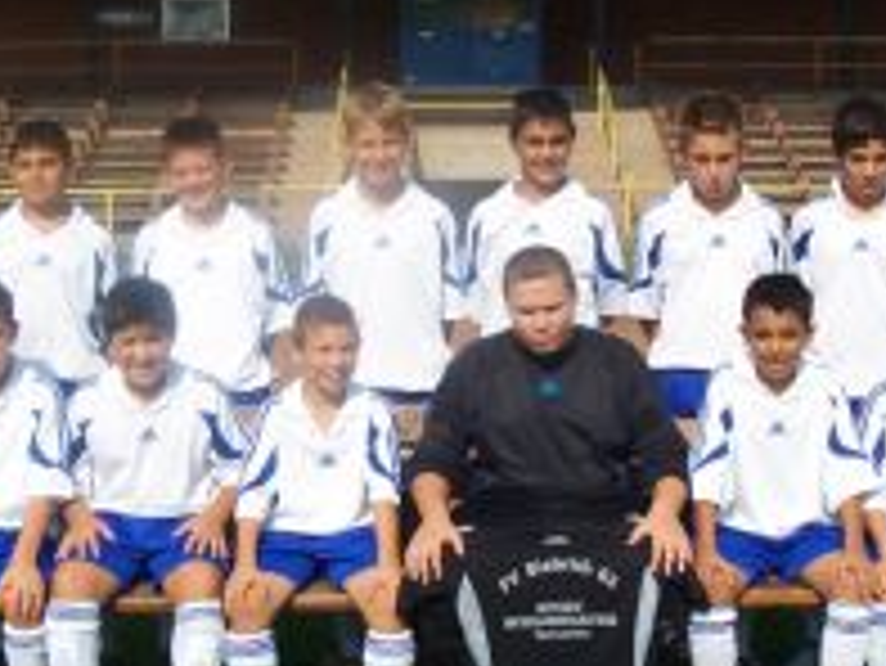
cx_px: 526
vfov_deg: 19.7
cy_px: 364
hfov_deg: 25.9
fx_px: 1921
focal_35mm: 75
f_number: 5.6
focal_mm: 5.6
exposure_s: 1/750
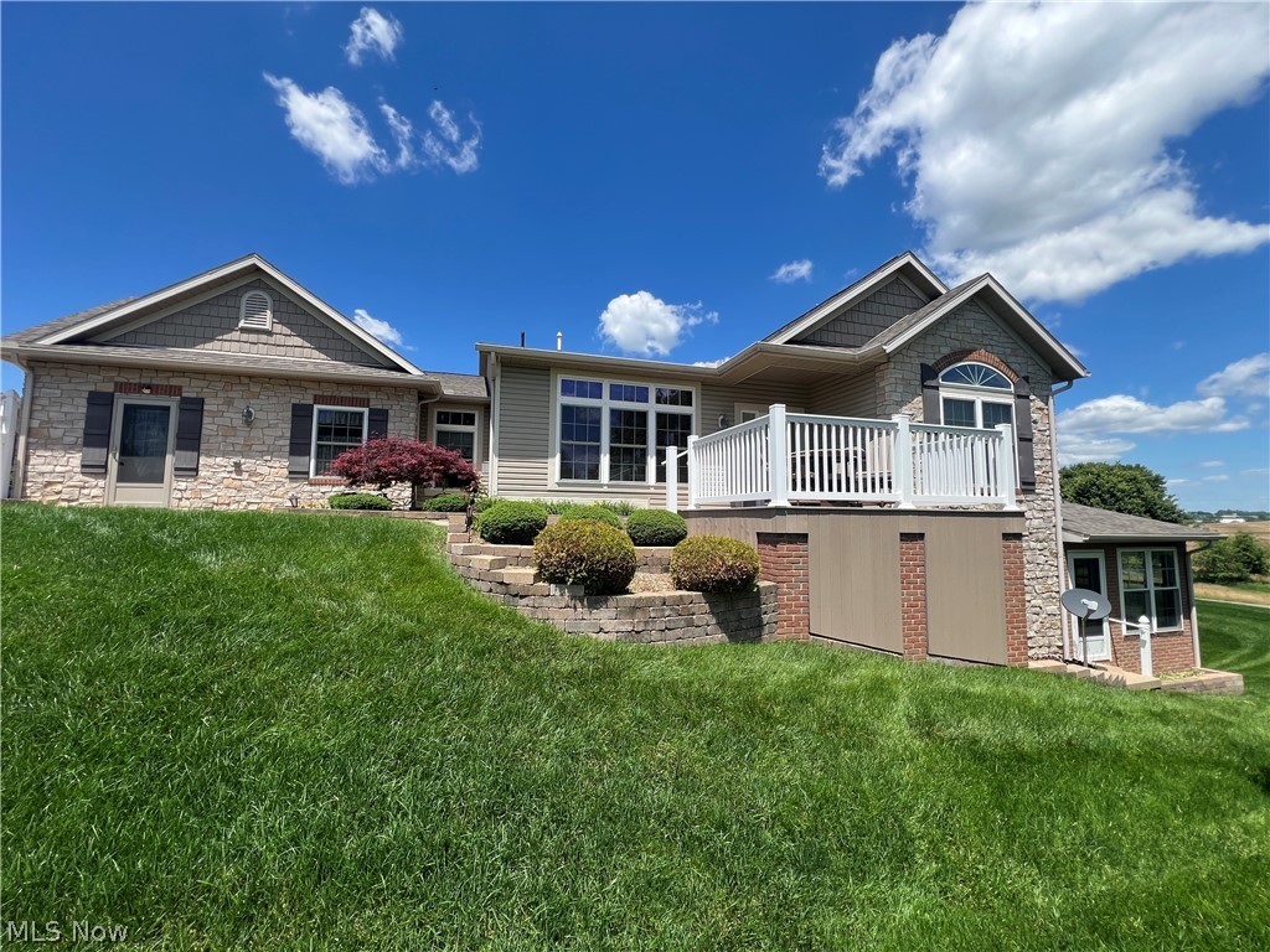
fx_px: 477
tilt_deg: +4.3
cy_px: 476
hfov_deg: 106.2
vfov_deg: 89.9
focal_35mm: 13
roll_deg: -0.3
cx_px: 635
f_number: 1.8
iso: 32
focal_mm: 1.57
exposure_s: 1/1325
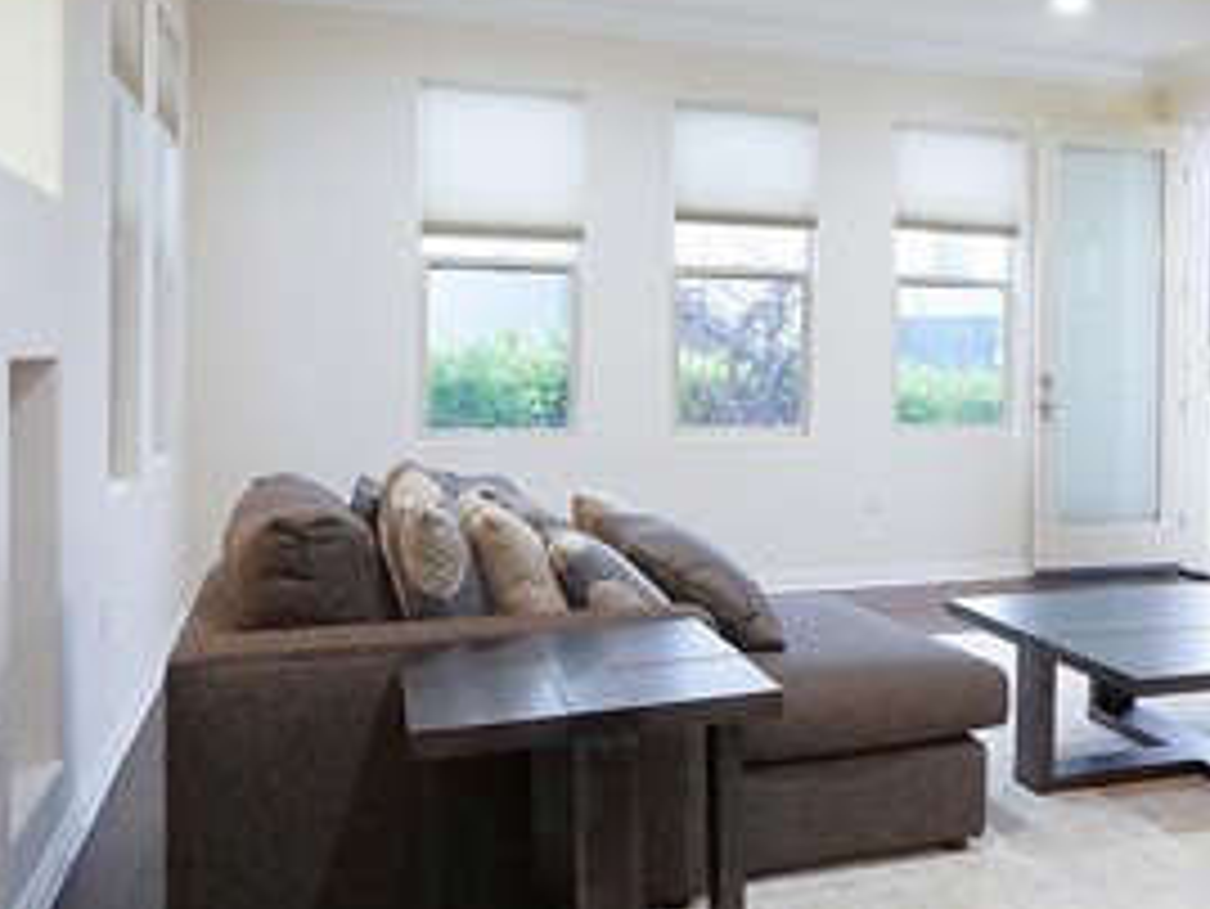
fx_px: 1329
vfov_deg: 37.7
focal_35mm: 38
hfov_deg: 45.4
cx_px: 1035
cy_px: 400
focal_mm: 8
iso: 1600
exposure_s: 1/8
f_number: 9
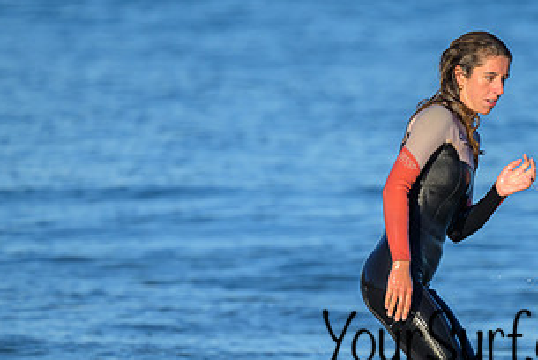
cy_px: 322
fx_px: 22737
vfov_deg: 0.9
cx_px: 504
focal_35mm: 1520
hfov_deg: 1.4
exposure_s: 1/1000
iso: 180
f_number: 6.3
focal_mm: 800
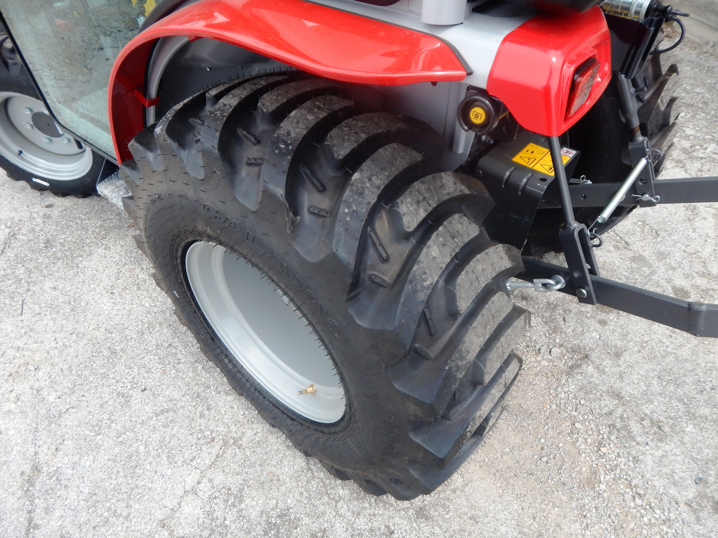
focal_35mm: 22
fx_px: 456
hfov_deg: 76.4
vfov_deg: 61.1
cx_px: 359
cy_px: 269
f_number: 3
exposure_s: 1/640
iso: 125
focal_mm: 4
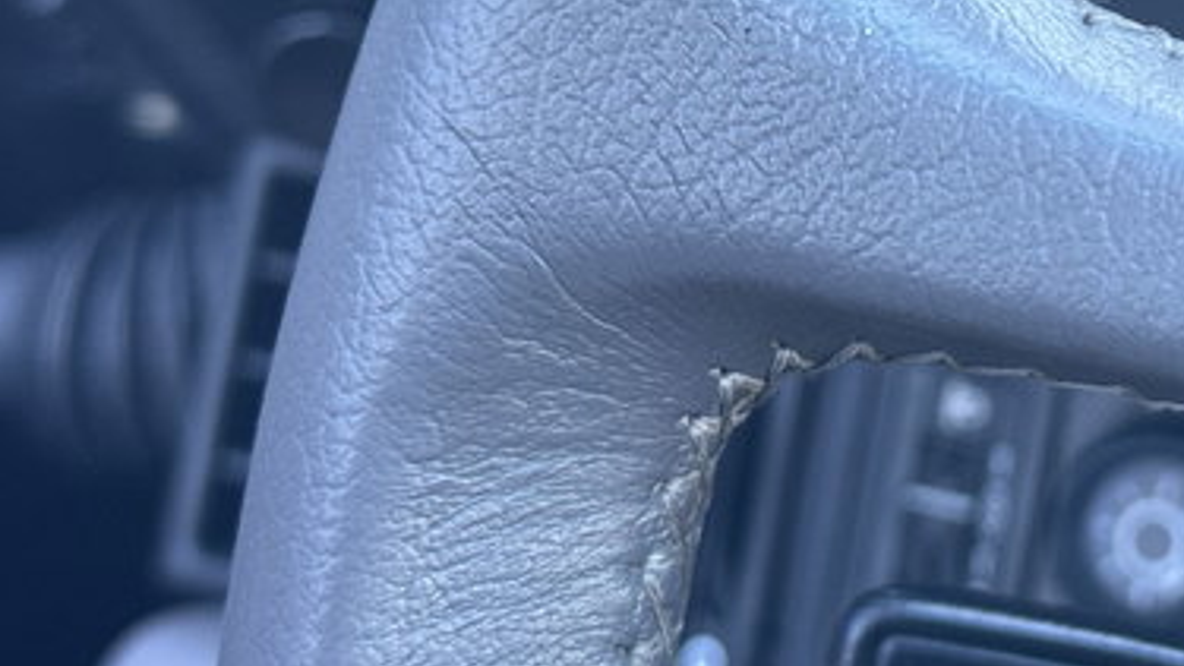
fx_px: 3359
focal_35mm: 107
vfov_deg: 11.2
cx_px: 982
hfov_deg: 19.7
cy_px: 19
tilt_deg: -17.7
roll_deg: -1.3
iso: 100
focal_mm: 6.76
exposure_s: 1/60
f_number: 1.78
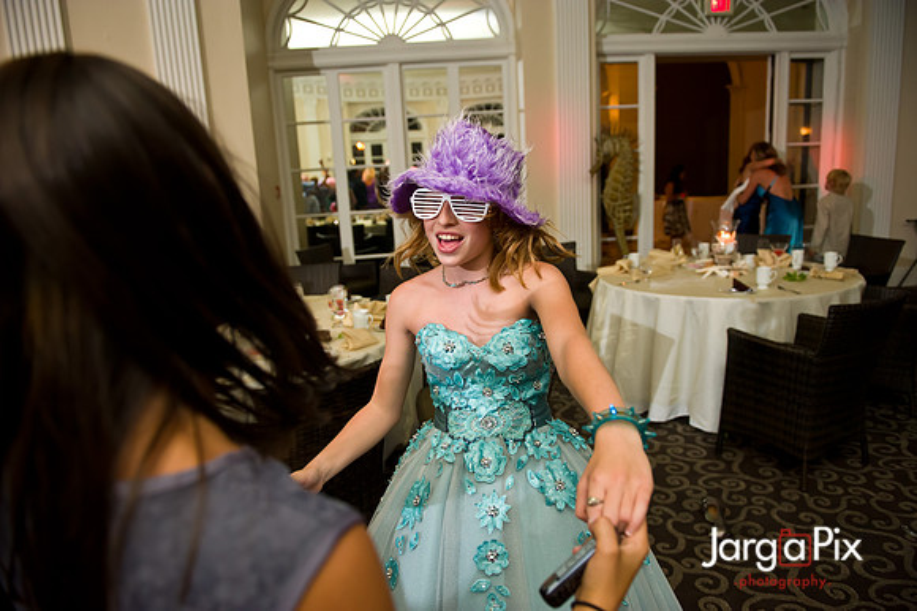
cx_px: 458
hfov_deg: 73.8
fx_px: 611
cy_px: 306
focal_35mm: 24
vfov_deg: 53.1
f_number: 3.2
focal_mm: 24
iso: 1600
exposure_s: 1/125
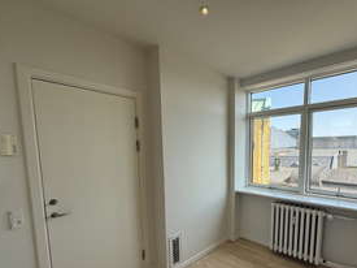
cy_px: 172
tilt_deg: -5.4
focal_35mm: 19
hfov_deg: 83.8
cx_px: 212
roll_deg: +0.8
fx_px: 196
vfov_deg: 67.3
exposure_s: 1/461
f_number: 2.2
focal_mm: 2.22
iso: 64
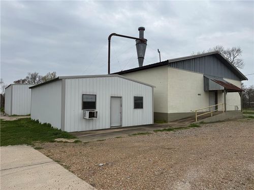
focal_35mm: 24
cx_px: 127
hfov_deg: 71.6
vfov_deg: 56.8
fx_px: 176
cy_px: 95
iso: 80
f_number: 1.78
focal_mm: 6.76
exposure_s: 1/5319
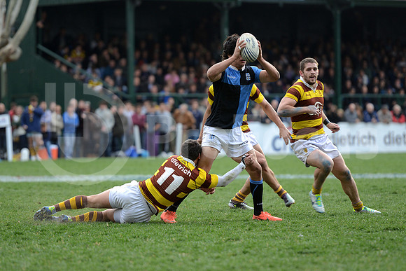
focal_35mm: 195
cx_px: 203
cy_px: 136
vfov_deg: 7.0
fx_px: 2200
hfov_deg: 10.5
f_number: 2.8
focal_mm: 195
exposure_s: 1/500
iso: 320
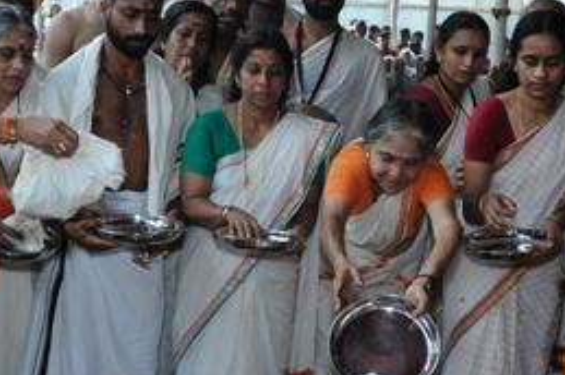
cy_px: 267
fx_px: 1395
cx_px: 257
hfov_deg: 22.9
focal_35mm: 89
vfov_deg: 15.3
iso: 1000
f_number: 8
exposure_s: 1/160
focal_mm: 24
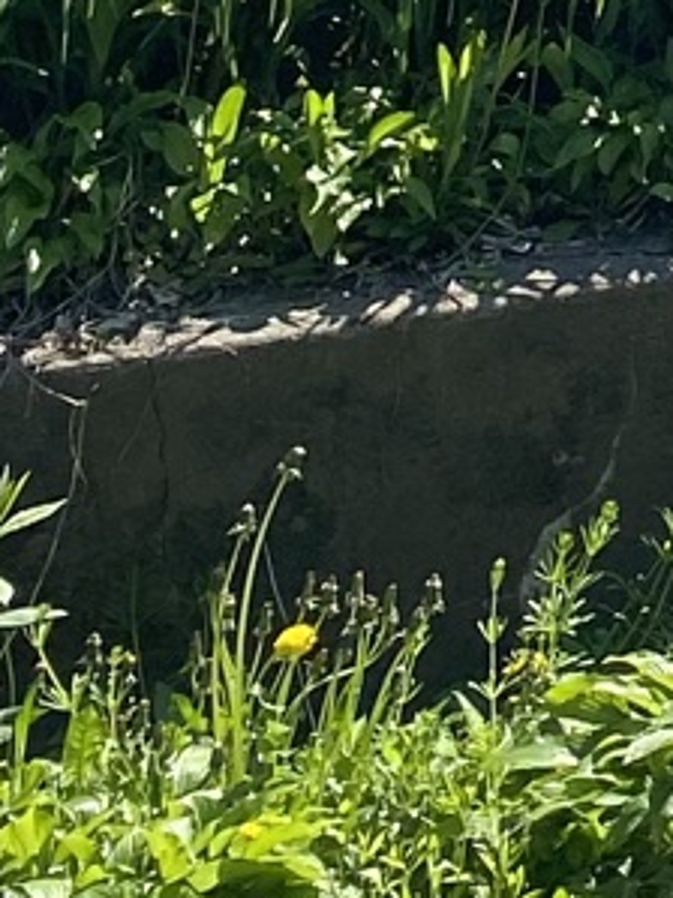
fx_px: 4618
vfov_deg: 9.6
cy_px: -1415
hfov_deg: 7.1
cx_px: 2256
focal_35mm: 178
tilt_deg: +15.3
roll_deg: +0.1
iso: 32
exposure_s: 1/2028
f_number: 1.8
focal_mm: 4.25
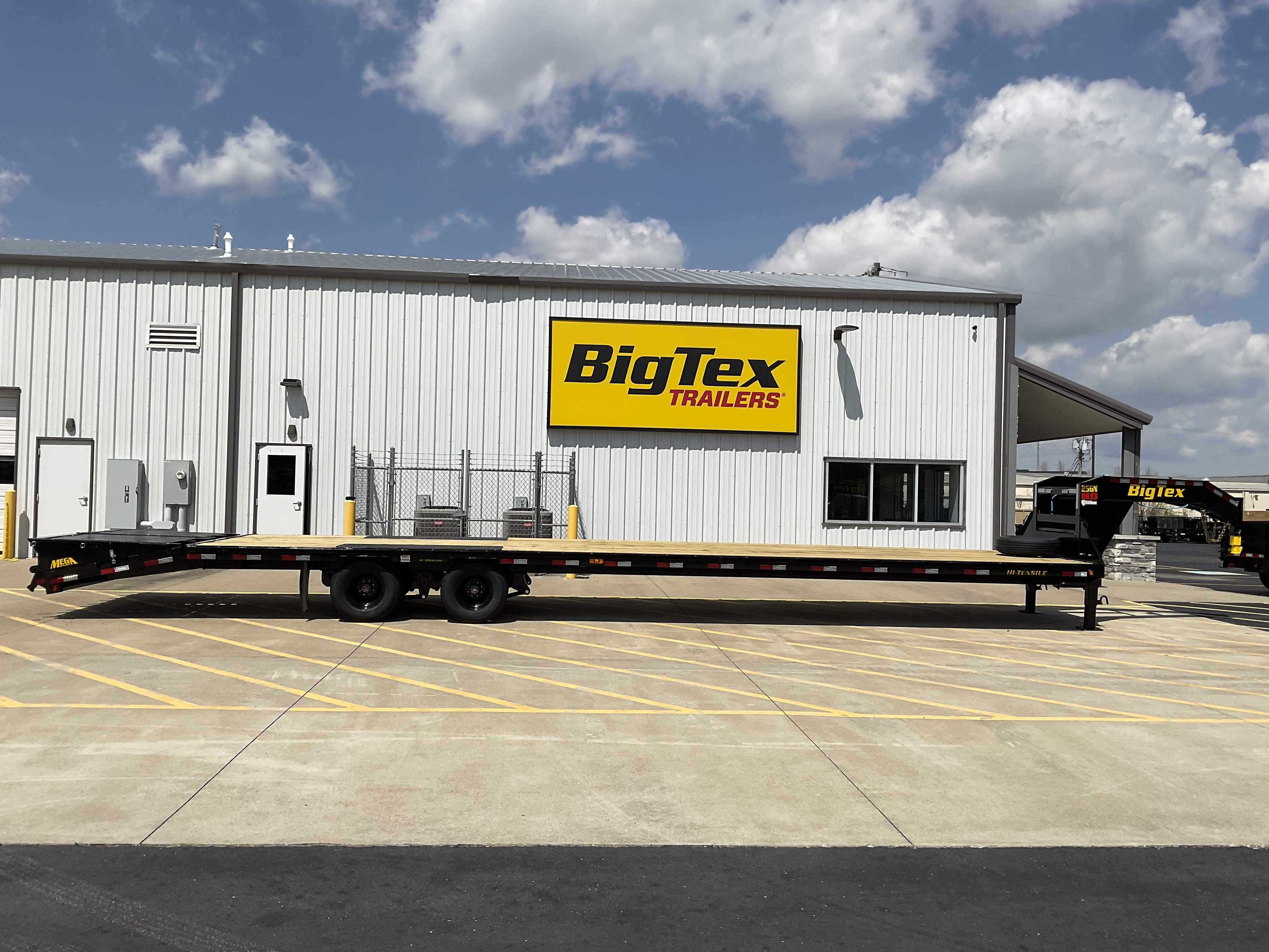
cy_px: 476
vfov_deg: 48.2
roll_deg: -2.5
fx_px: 1063
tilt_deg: +0.7
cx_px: 634
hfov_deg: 61.7
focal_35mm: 29
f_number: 1.8
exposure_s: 1/5263
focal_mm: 3
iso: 16
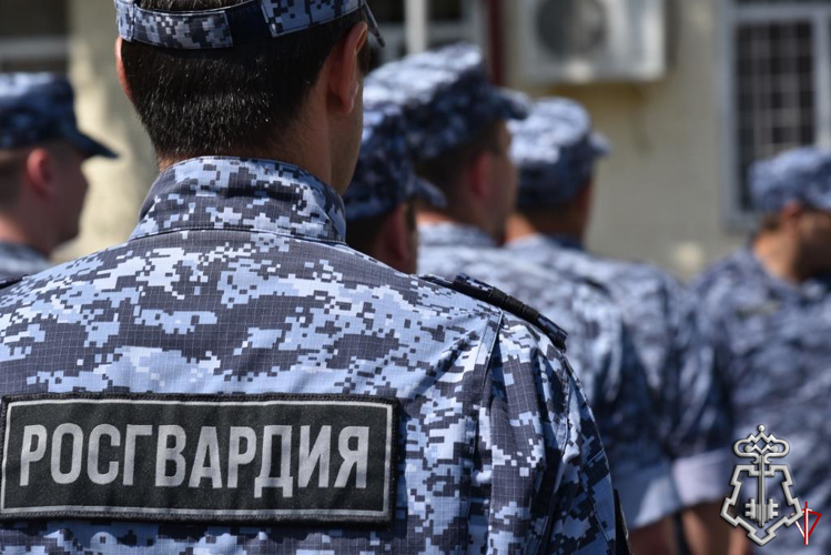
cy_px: 278
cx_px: 416
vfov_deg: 11.4
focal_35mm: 120
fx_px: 2771
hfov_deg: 17.1
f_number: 7.1
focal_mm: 120
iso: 200
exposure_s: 1/800
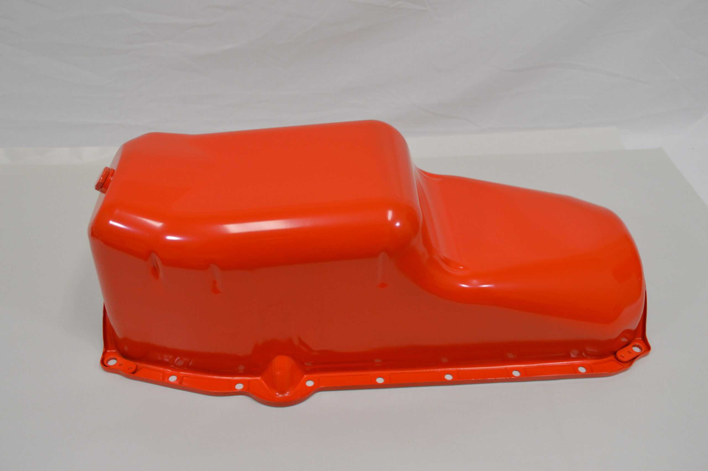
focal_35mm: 36
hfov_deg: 53.2
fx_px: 707
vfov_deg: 36.8
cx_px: 354
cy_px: 236
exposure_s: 1/100
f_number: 5
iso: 400
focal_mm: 24
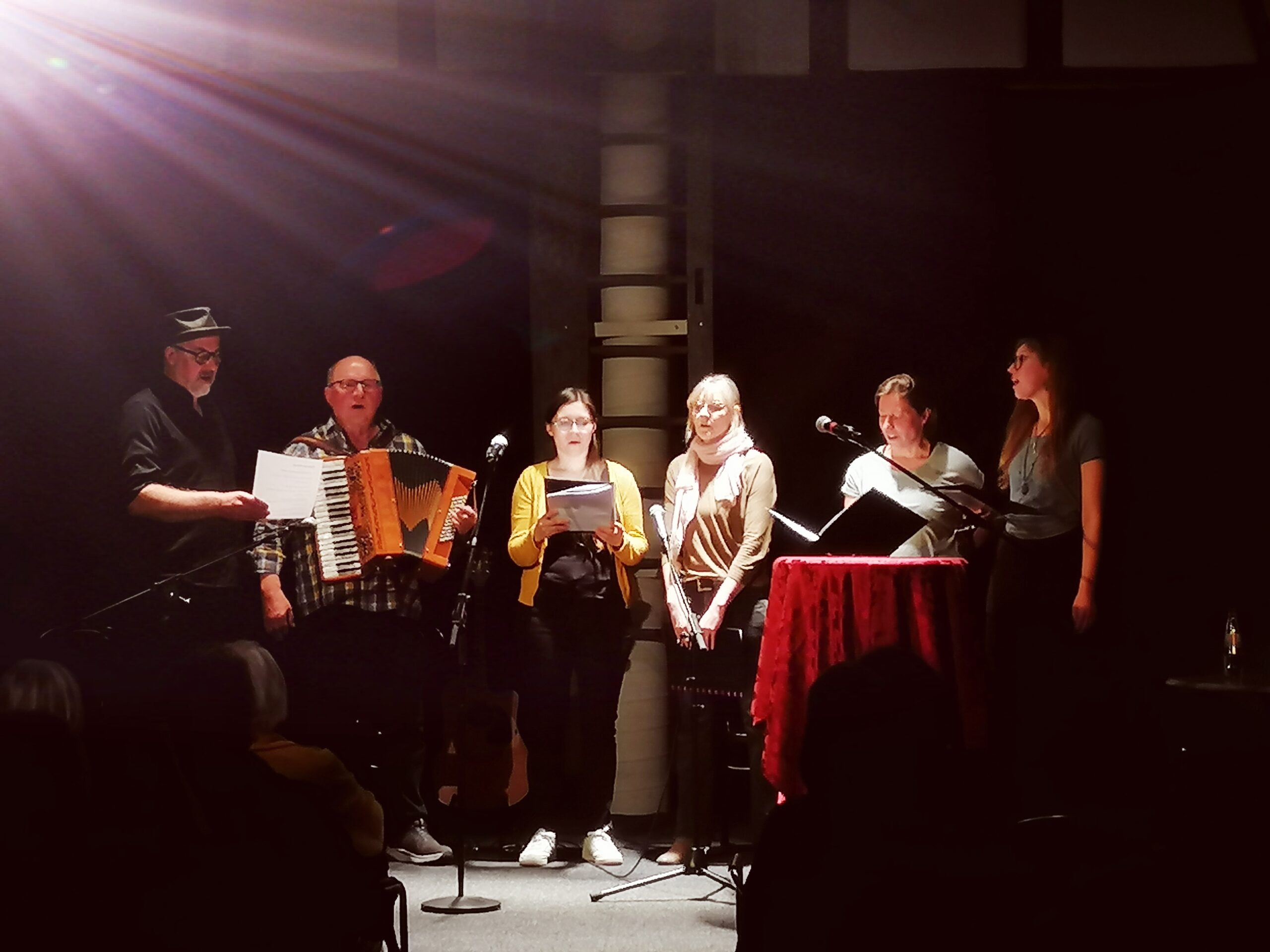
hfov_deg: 23.3
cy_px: 476
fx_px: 3082
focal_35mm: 84
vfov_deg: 17.6
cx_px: 635
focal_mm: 4.75
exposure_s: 1/50
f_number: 1.8
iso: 80
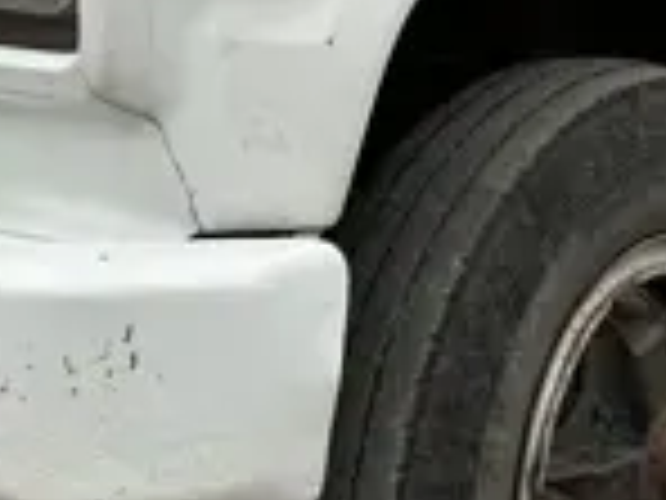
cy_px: -113
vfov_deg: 13.8
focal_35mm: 104
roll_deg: +1.5
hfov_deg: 18.4
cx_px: 666
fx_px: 2001
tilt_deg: -2.3
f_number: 1.78
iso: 64
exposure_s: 1/185
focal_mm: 6.86
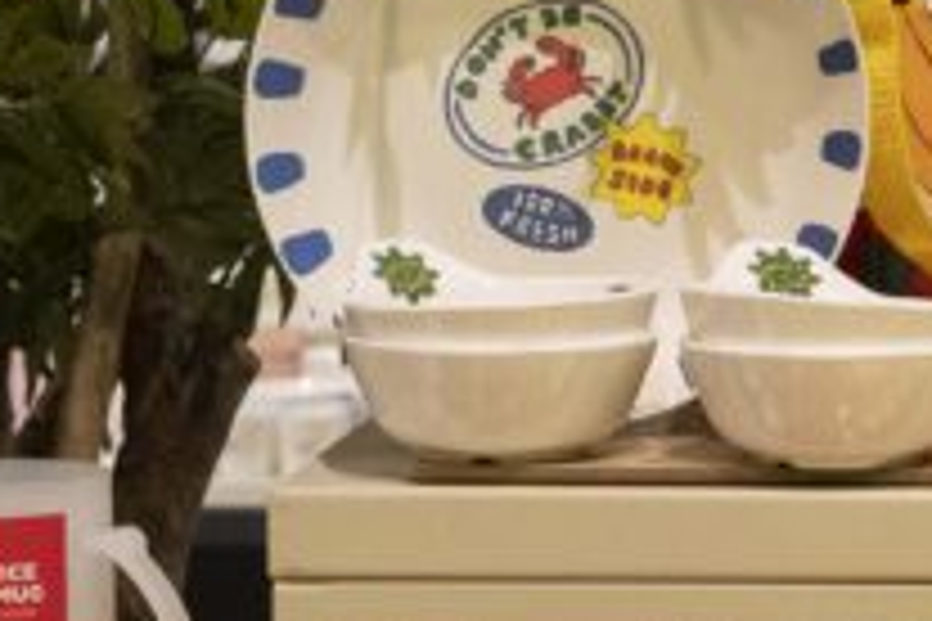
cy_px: 245
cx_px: 1103
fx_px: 5384
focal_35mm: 208
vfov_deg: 6.6
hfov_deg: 9.8
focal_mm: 42
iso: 5000
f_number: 5.6
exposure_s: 1/160
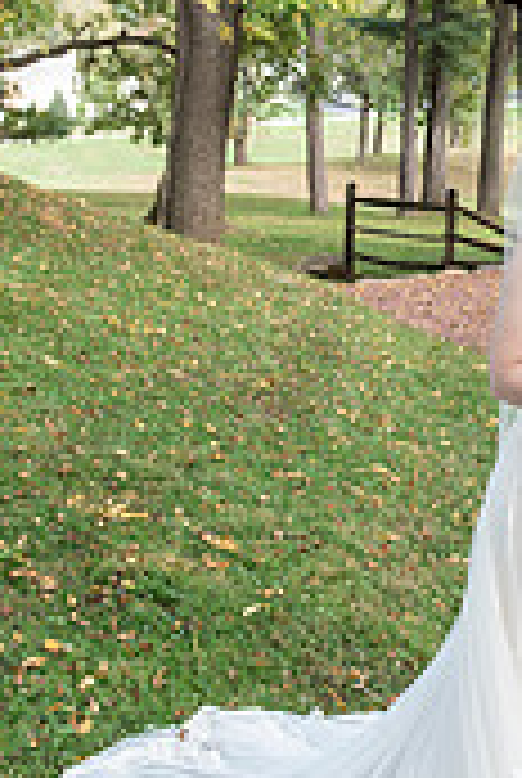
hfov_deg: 16.2
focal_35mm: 83
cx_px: 536
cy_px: 252
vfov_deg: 24.3
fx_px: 1798
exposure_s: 1/320
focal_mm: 32
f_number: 4
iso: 400
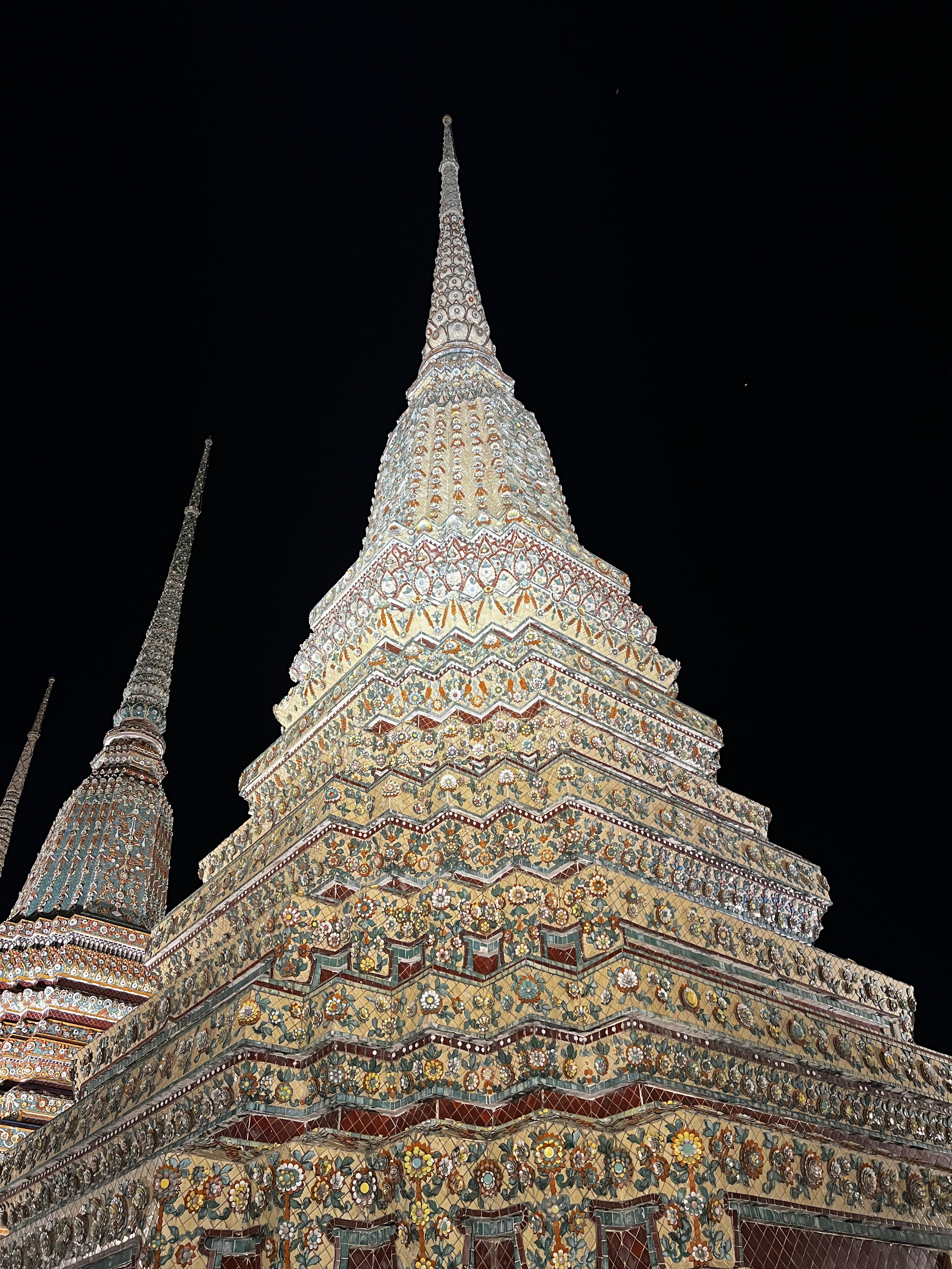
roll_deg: +2.2
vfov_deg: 67.3
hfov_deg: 53.1
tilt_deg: +42.9
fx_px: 953
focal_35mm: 26
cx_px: 476
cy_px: 634
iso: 80
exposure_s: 1/50
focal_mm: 5.7
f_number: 1.5
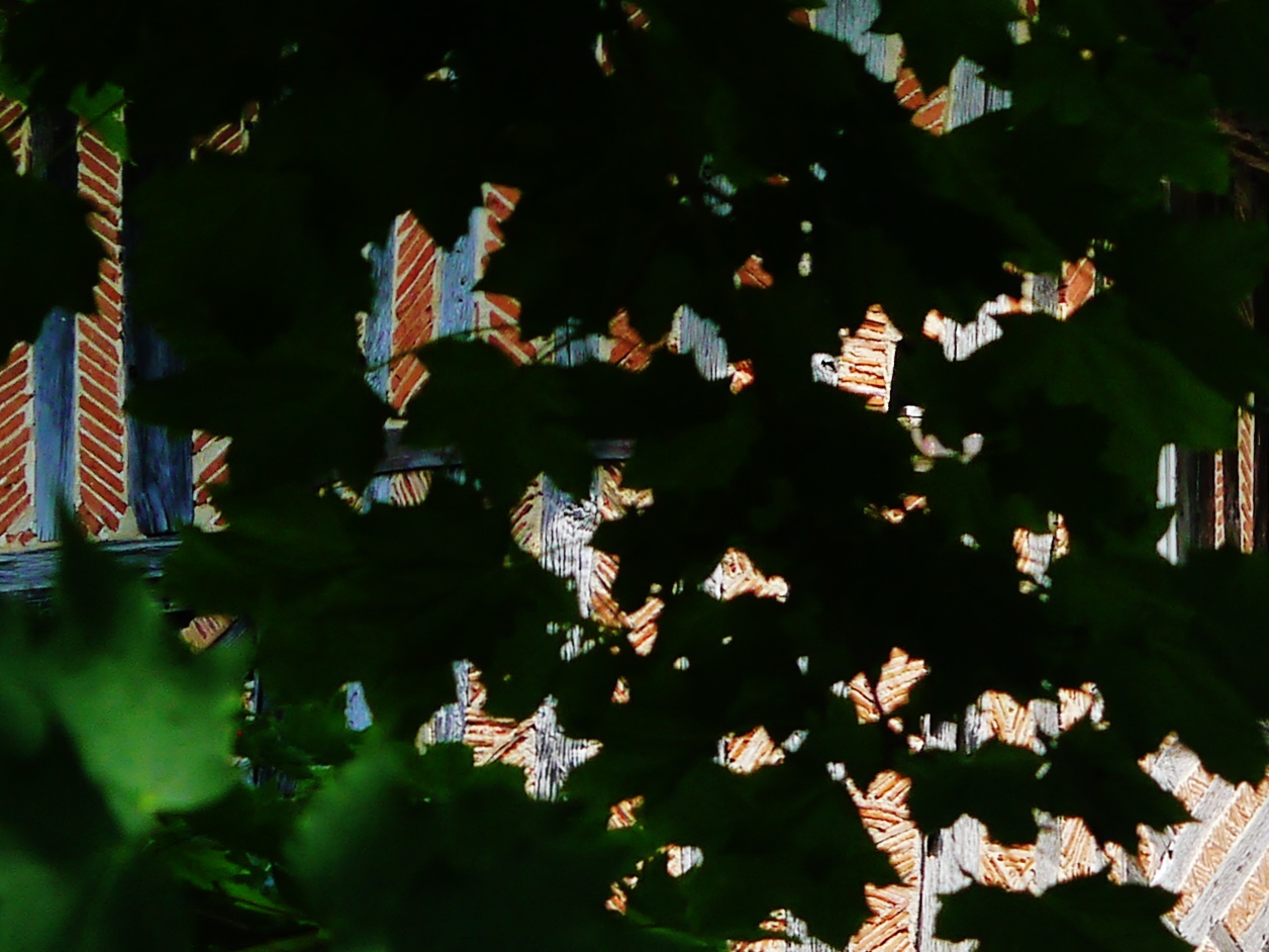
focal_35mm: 168
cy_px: 1212
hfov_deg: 11.4
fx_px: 6159
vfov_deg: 8.7
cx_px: 1702
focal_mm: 23
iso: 160
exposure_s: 1/200
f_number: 6.3
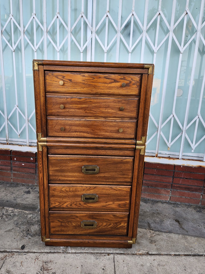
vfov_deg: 71.6
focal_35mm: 24
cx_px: 100
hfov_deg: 56.8
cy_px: 138
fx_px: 189
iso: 20
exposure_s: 1/180
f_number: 1.8
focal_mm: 5.4
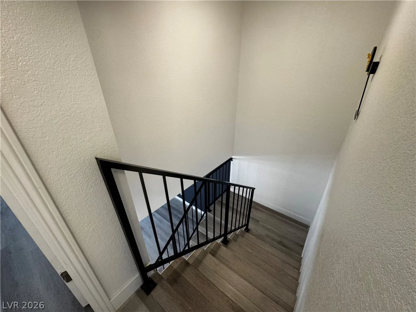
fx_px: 168
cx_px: 208
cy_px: 156
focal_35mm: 14
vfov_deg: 85.7
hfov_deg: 102.1
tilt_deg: -27.2
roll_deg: +0.7
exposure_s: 1/60
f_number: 2.2
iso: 160
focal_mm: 2.22
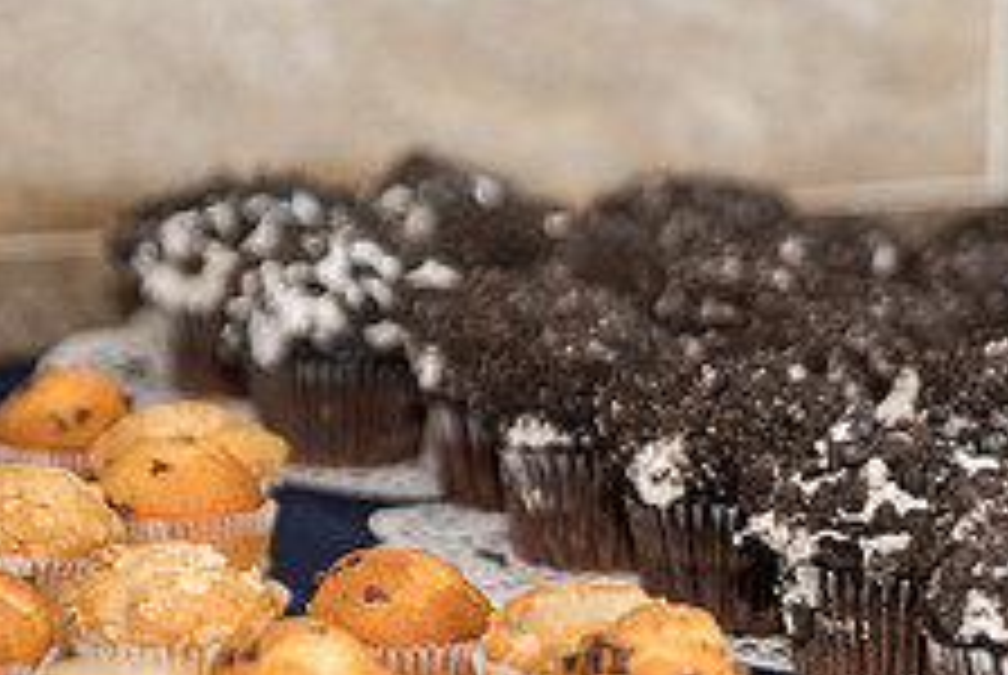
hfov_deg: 11.3
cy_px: 565
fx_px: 5075
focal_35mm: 181
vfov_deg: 7.6
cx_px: 864
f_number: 2.8
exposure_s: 1/100
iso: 400
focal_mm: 70
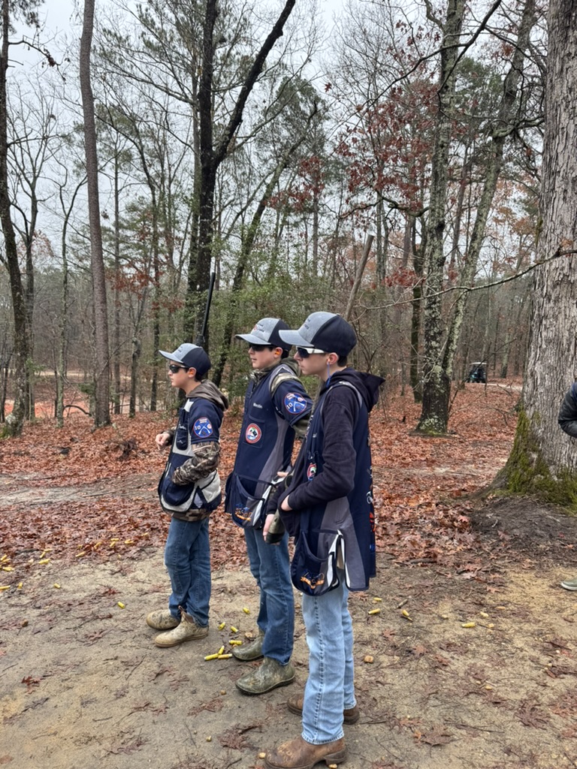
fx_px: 533
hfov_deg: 56.8
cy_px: 384
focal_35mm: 24
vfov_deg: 71.6
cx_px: 288
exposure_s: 1/216
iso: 64
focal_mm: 6.76
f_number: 1.78
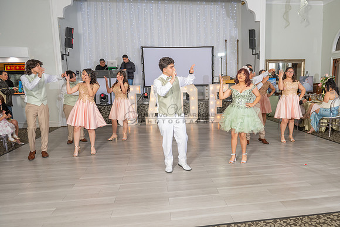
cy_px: 122
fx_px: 273
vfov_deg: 45.1
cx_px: 202
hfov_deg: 63.4
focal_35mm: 29
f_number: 3.5
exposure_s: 1/160
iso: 500
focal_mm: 24
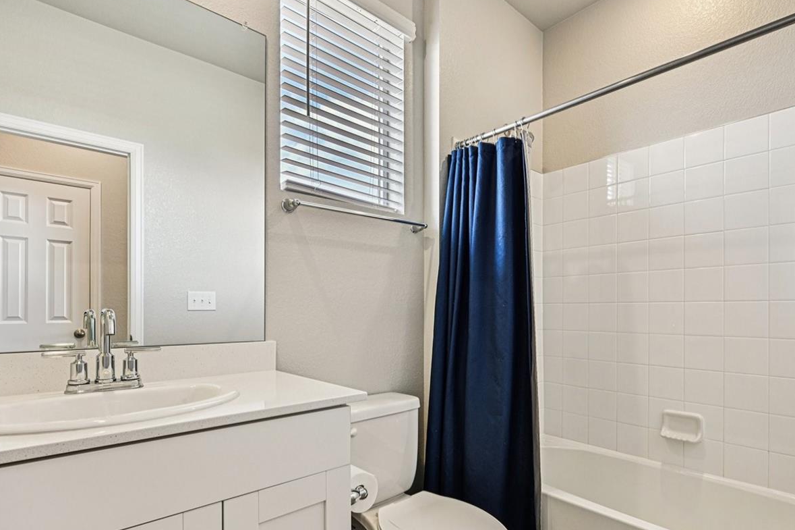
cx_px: 422
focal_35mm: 19
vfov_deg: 64.1
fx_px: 419
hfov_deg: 86.8
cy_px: 307
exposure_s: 1/15
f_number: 11
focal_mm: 14
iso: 400
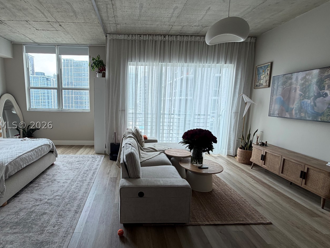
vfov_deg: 71.6
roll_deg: -0.4
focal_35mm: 18
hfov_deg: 86.8
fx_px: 172
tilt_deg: -8.5
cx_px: 134
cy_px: 125
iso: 50
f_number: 2.2
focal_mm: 2.22
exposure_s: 1/121
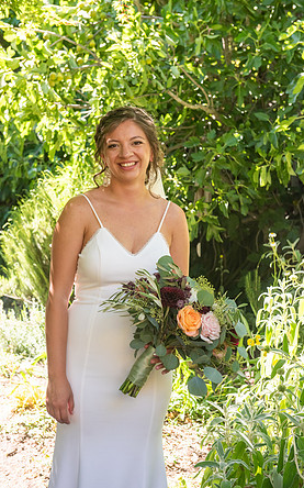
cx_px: 140
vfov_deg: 33.0
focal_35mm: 62
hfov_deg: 20.9
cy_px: 242
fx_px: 823
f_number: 5
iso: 640
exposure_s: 1/400
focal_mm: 60
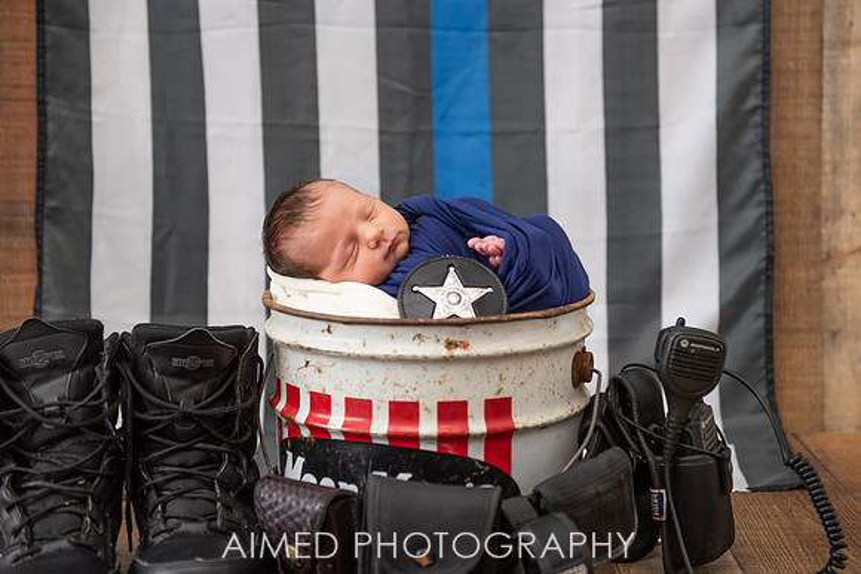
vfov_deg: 21.4
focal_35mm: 64
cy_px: 287
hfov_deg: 31.6
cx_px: 487
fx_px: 1522
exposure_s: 1/250
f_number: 2.8
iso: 640
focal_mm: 55
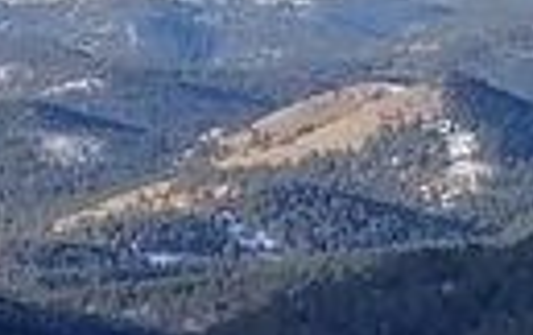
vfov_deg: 3.0
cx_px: 178
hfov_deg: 4.8
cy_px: 223
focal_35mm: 437
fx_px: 6356
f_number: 2.4
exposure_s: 1/501
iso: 25
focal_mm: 6
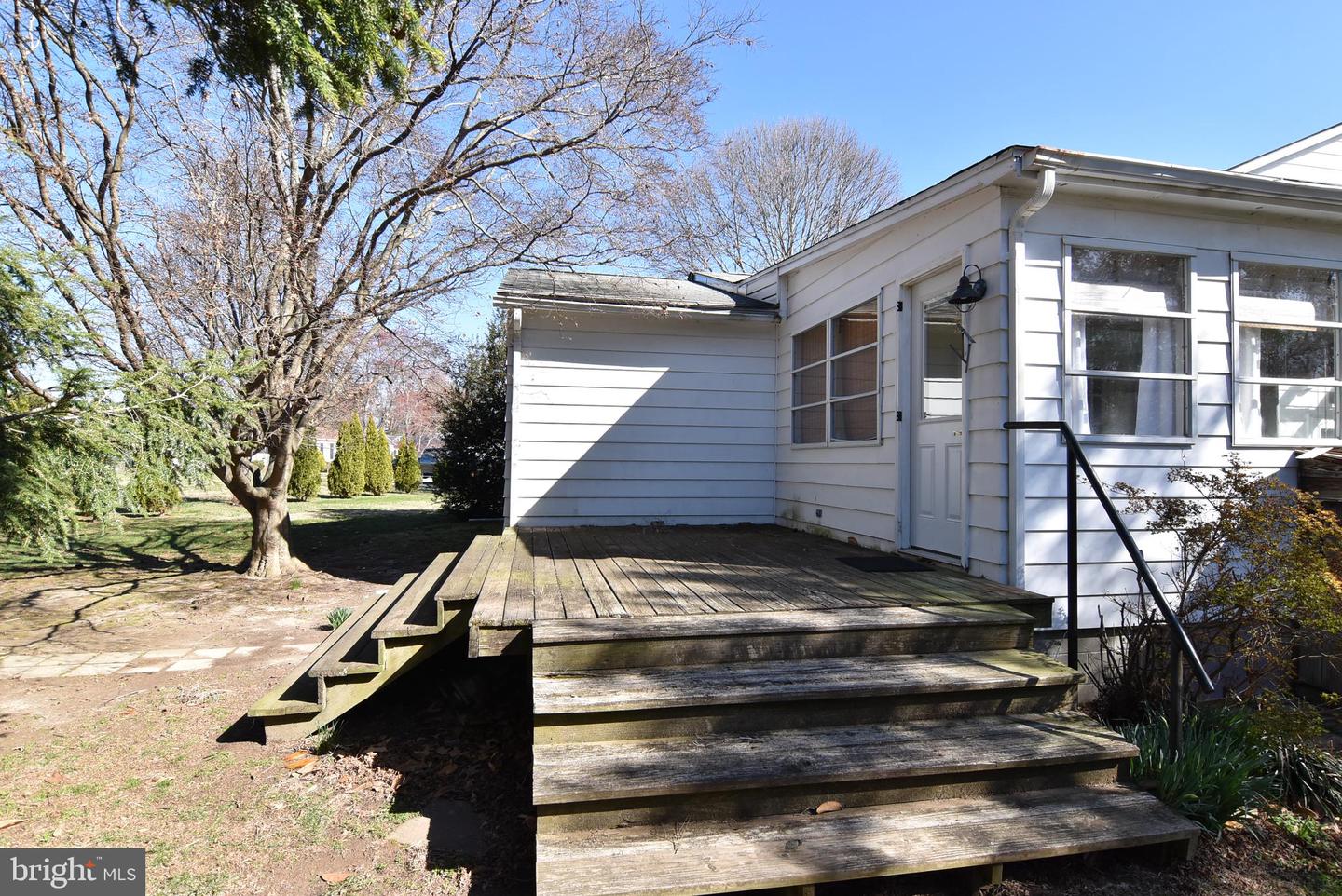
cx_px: 671
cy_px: 448
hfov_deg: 90.0
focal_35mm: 18
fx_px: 671
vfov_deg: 67.5
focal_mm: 12
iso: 400
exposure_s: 1/320
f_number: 9
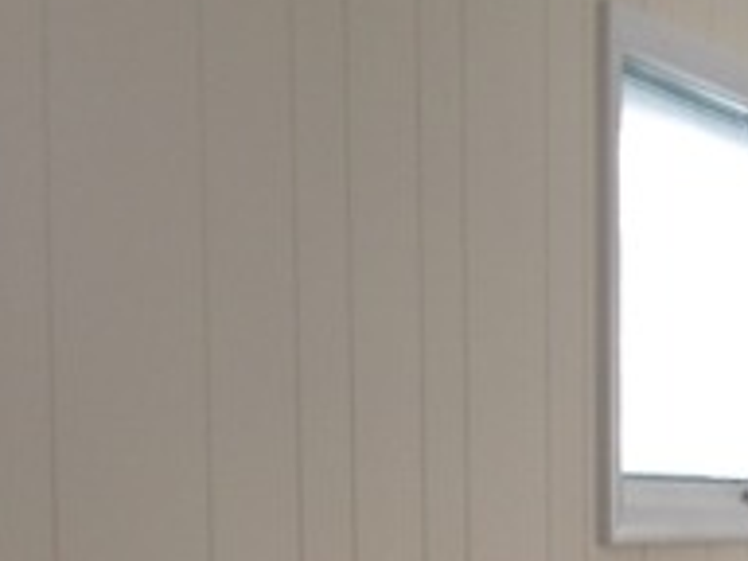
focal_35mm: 110
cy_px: 623
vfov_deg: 13.2
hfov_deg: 16.6
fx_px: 2377
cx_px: 1048
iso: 64
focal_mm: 4.12
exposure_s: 1/20
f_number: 2.4
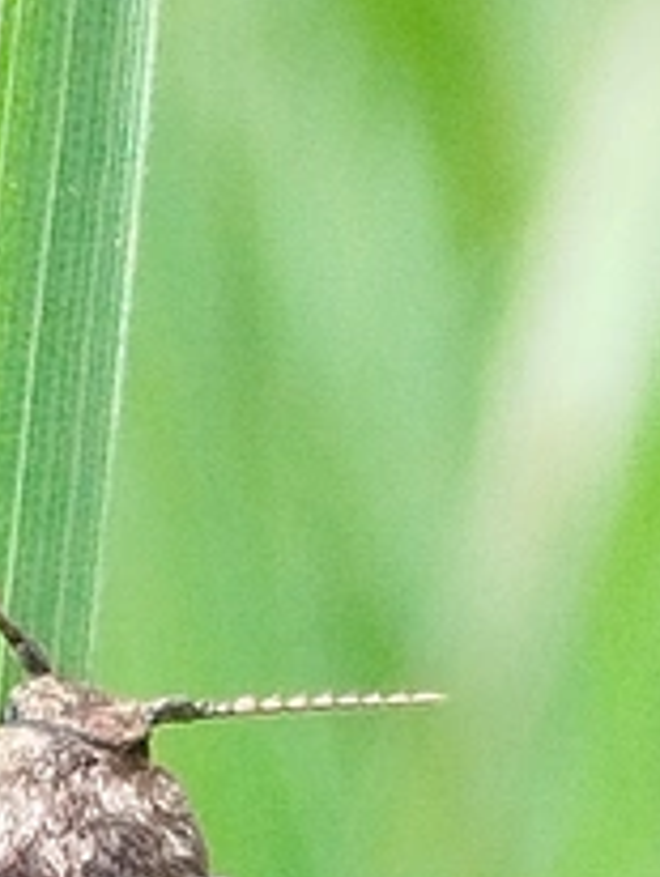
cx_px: -68
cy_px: 1179
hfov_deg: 8.3
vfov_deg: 10.9
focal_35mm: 177
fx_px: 4490
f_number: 1.7
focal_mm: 5.31
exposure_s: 1/100
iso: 50
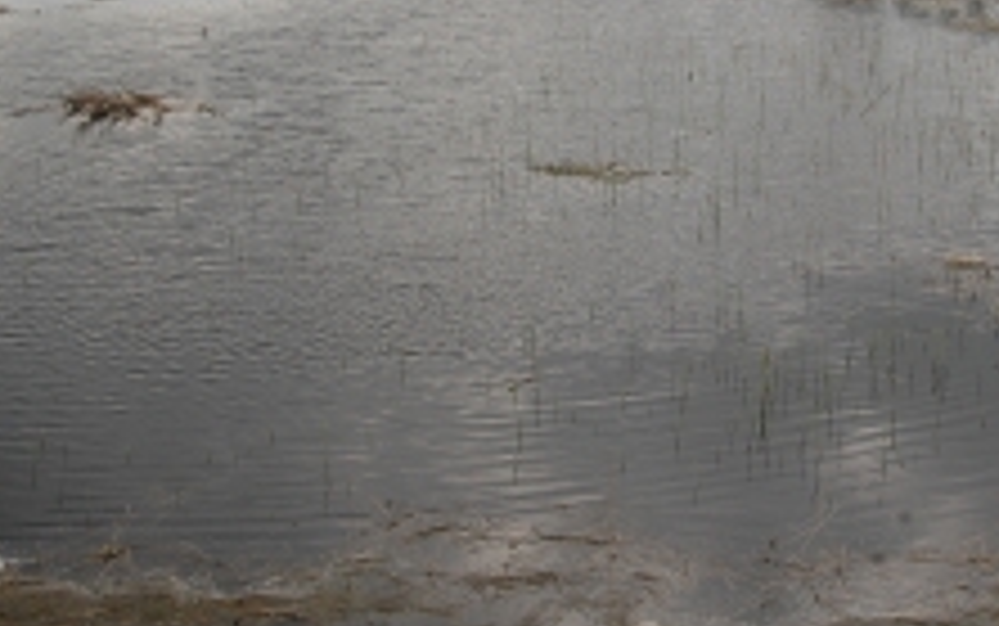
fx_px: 1798
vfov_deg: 19.4
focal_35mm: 66
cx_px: 662
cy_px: 79
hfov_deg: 30.8
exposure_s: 1/400
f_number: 10
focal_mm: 24
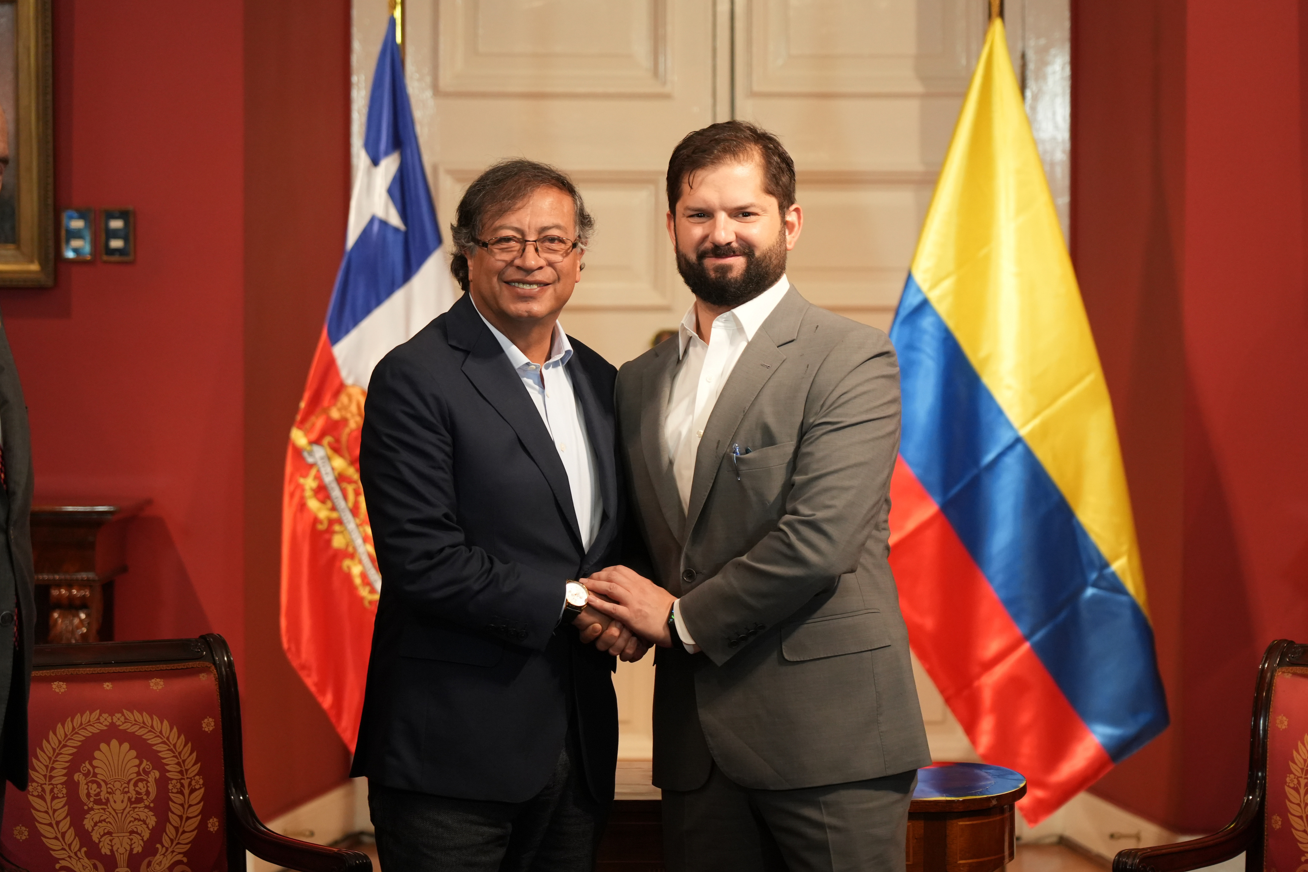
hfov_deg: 19.6
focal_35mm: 104
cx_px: 657
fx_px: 3779
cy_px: 432
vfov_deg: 13.2
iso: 2500
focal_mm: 103
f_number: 4
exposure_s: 1/125
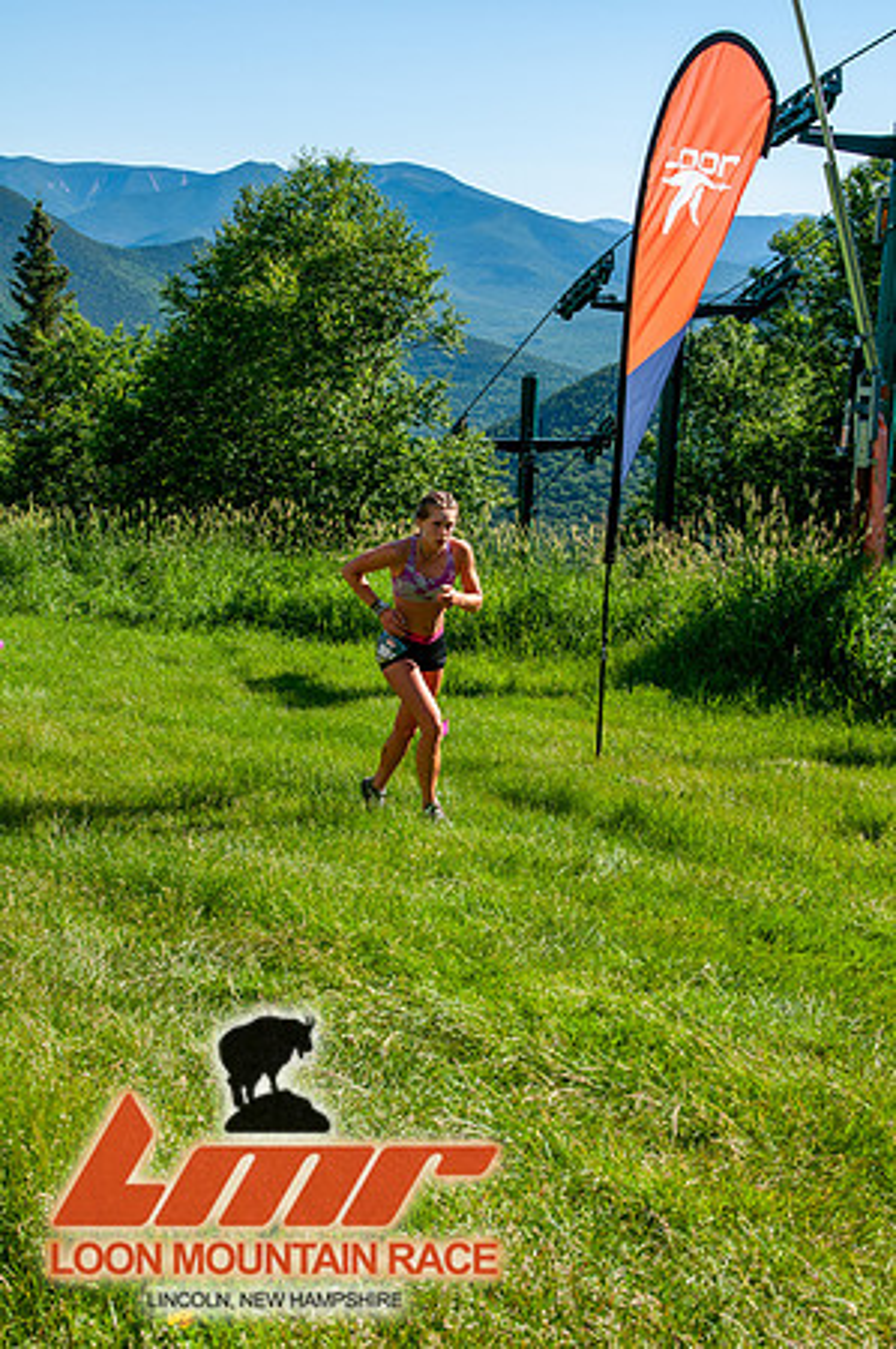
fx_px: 1908
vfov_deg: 38.9
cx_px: 448
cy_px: 674
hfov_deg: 26.4
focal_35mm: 51
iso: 200
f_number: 8
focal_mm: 34
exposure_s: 1/400
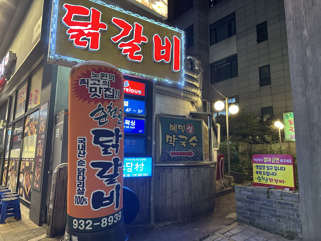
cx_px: 160
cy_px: 120
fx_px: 223
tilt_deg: +9.7
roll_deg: +0.3
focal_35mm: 24
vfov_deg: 56.8
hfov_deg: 71.6
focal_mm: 6.86
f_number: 1.78
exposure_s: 1/60
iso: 400
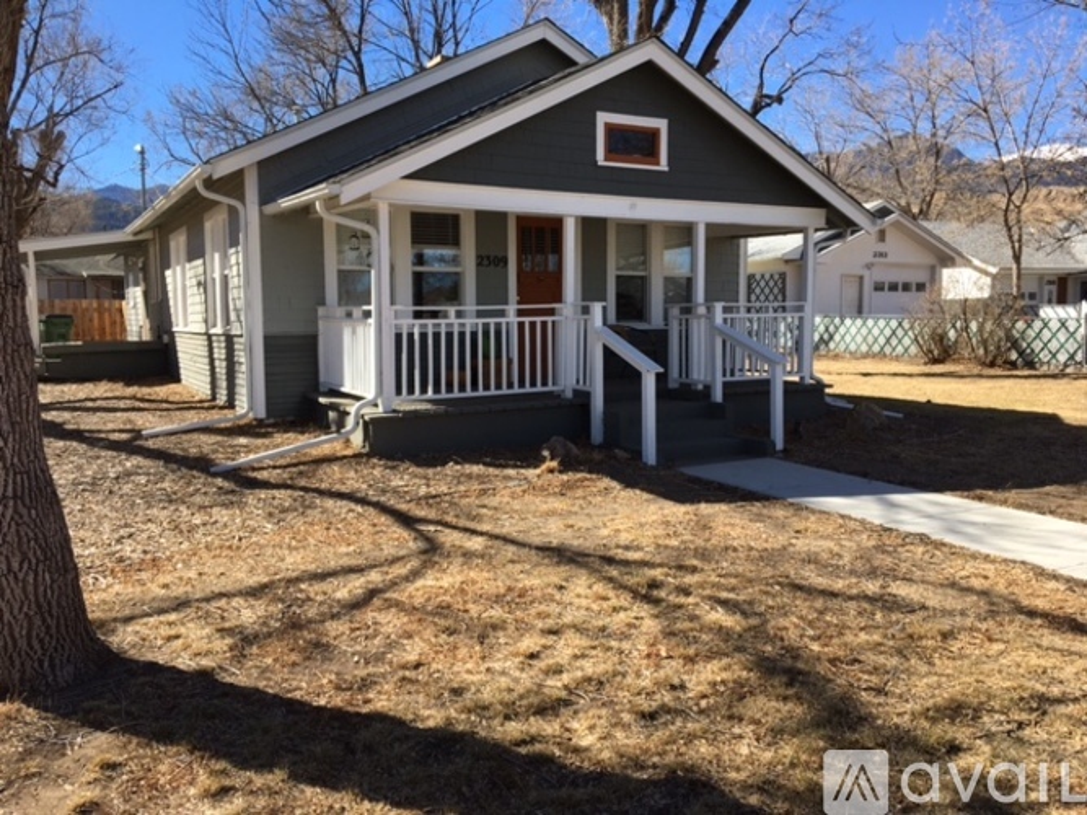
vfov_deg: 48.2
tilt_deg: -7.3
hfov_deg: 61.7
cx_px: 544
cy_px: 408
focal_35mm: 29
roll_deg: +0.5
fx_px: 910
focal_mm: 4.15
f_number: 2.2
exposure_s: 1/761
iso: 25
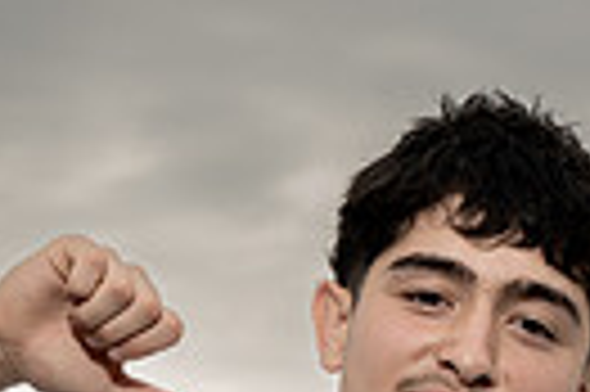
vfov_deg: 5.5
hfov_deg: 8.6
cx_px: 302
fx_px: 3945
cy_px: 955
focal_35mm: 241
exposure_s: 1/250
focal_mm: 70
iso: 250
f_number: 8
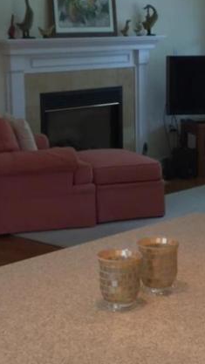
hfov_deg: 14.5
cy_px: 134
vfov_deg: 25.5
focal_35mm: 83
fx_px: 801
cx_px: 150
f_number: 2.4
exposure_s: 1/30
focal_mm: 3.3
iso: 125
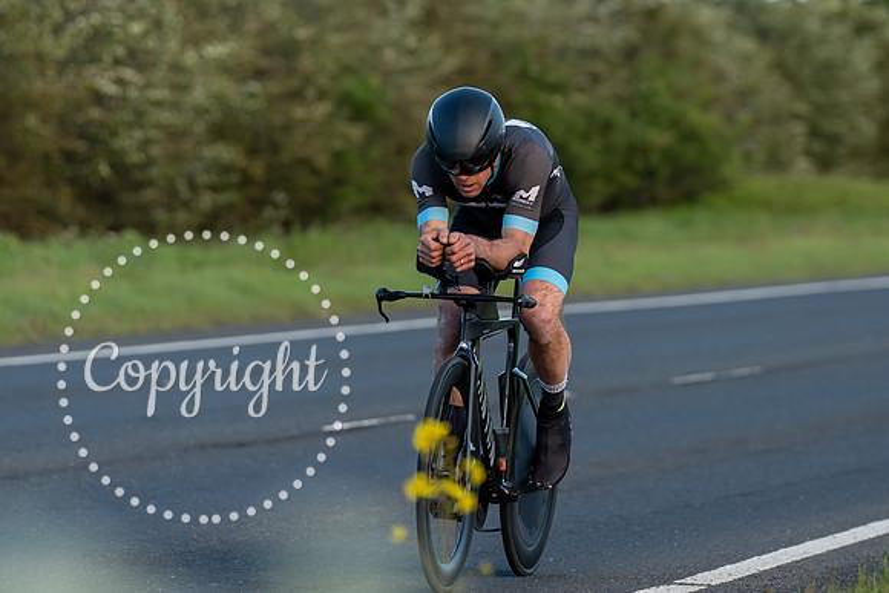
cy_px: 186
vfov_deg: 4.9
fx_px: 6881
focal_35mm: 279
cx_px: 521
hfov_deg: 7.4
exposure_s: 1/1000
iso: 640
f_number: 4
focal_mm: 200
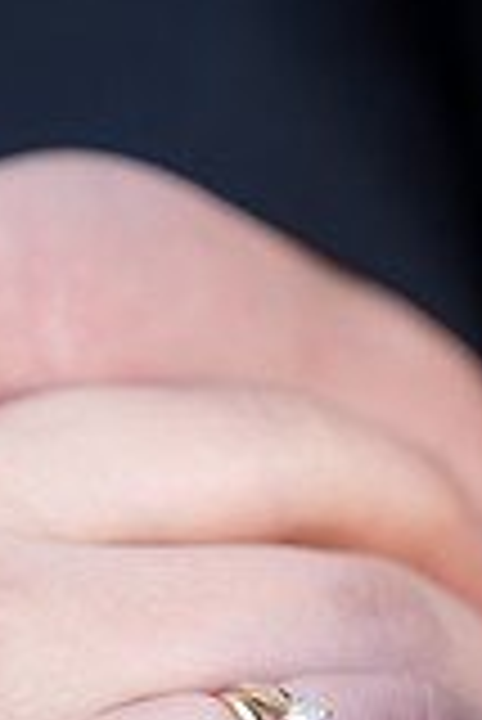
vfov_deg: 10.4
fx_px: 3948
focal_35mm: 197
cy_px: 549
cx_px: 149
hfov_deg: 7.0
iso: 100
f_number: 4
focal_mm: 70
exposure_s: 1/125
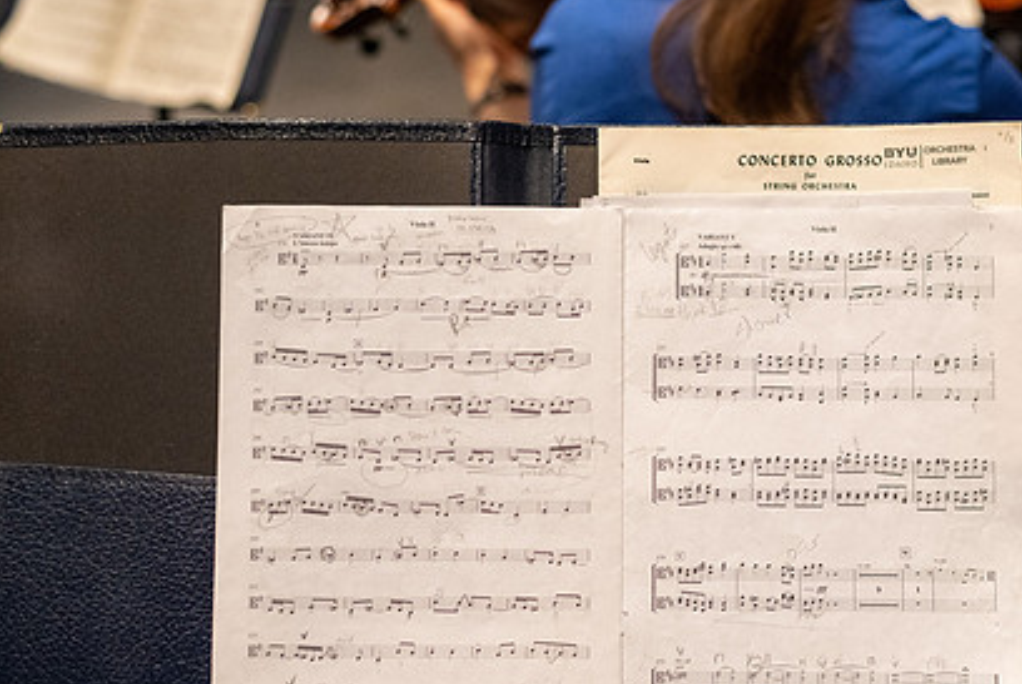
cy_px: 437
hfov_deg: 28.4
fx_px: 2018
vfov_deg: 19.2
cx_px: 566
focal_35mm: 71
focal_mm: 50
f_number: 2.8
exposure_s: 1/1600
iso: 3200
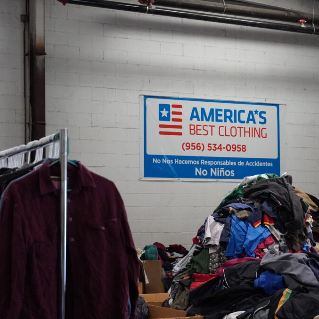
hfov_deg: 19.1
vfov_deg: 19.2
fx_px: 945
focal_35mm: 91
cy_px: 159
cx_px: 212
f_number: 5
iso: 6400
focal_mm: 47
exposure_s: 1/160
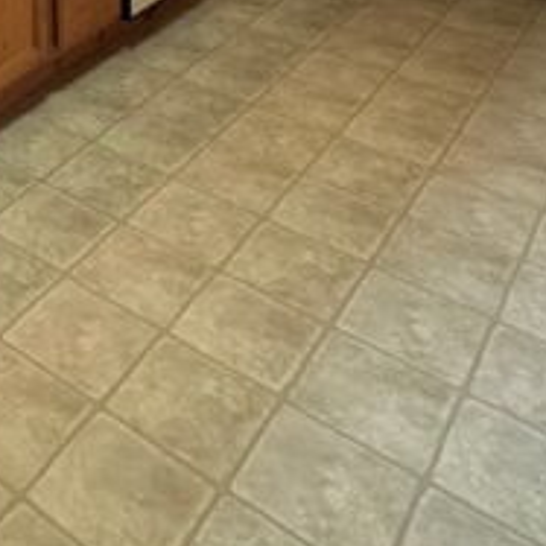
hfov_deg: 28.5
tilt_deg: -3.9
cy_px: -315
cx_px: -91
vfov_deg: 23.9
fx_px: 946
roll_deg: +1.5
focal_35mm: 53
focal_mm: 2.22
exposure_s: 1/60
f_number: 2.2
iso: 200
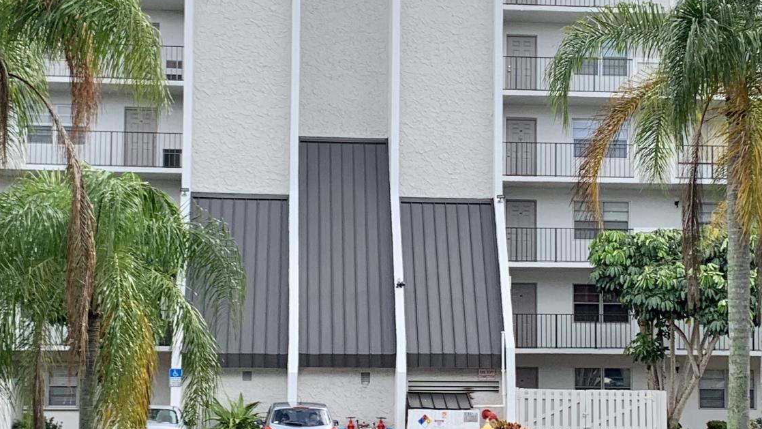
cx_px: 421
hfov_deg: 27.9
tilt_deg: +7.1
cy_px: 259
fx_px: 1536
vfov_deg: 15.9
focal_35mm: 76
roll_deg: -1.1
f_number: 1.8
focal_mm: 4.25
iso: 25
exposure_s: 1/815
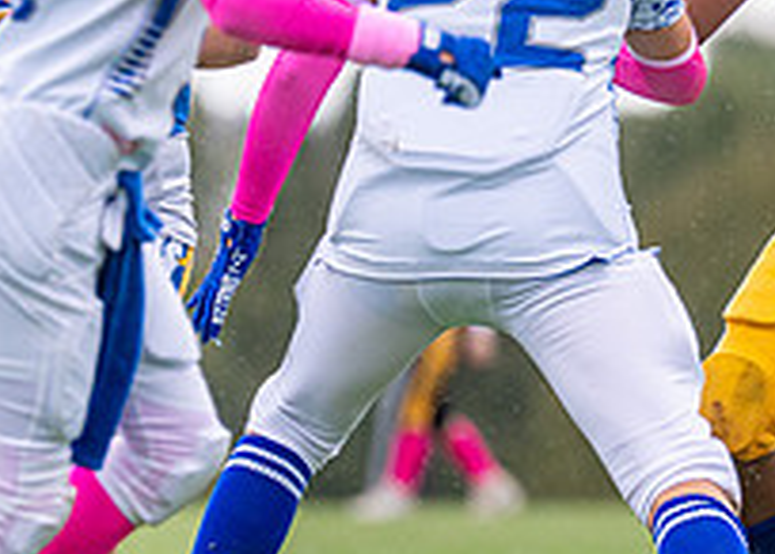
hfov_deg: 2.3
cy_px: 201
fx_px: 19624
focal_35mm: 891
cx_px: 1123
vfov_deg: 1.6
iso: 400
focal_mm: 200
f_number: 2.8
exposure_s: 1/1600
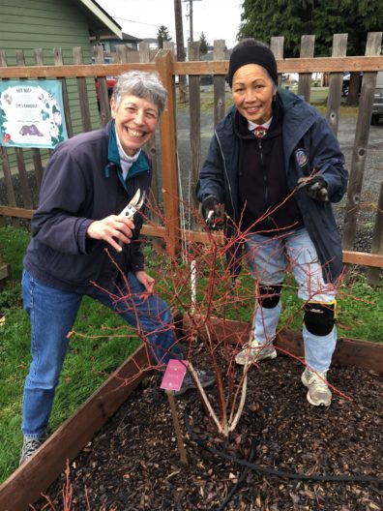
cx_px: 192
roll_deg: +2.6
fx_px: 428
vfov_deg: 61.7
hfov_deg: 48.2
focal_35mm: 29
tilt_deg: -26.4
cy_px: 256
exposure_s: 1/60
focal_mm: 4.15
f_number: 2.2
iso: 25
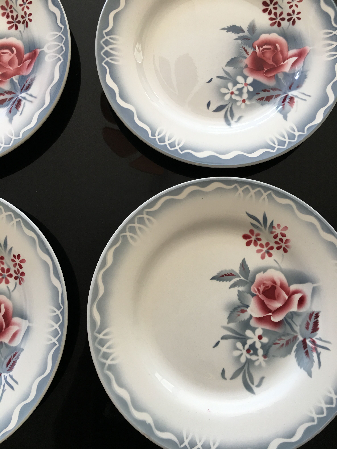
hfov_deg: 48.2
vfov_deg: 61.7
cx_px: 168
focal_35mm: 29
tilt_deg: -81.5
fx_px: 376
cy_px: 224
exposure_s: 1/17
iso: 32
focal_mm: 4.15
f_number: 2.2
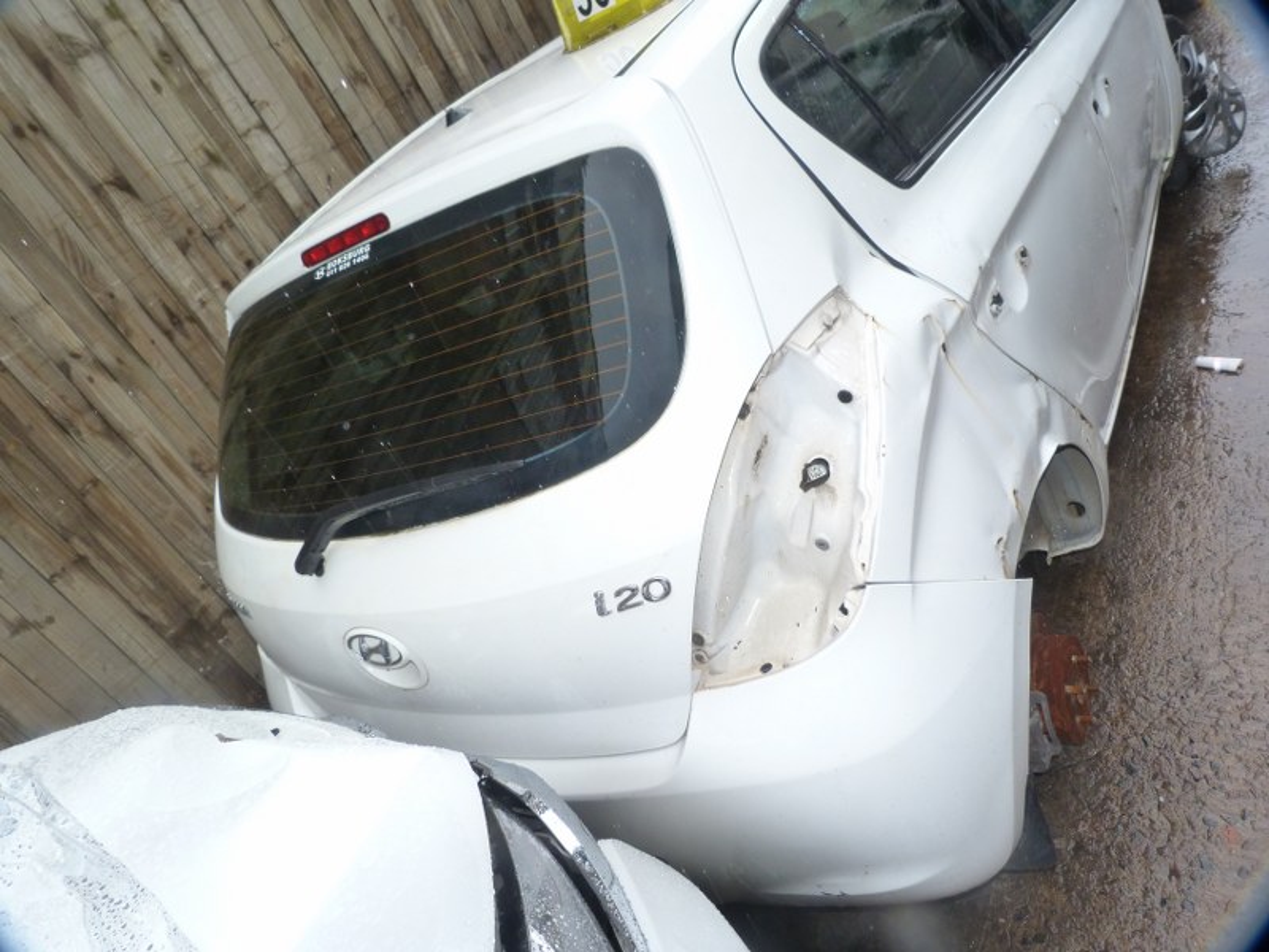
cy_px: 476
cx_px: 634
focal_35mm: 25
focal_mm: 4.5
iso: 125
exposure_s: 1/100
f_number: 4
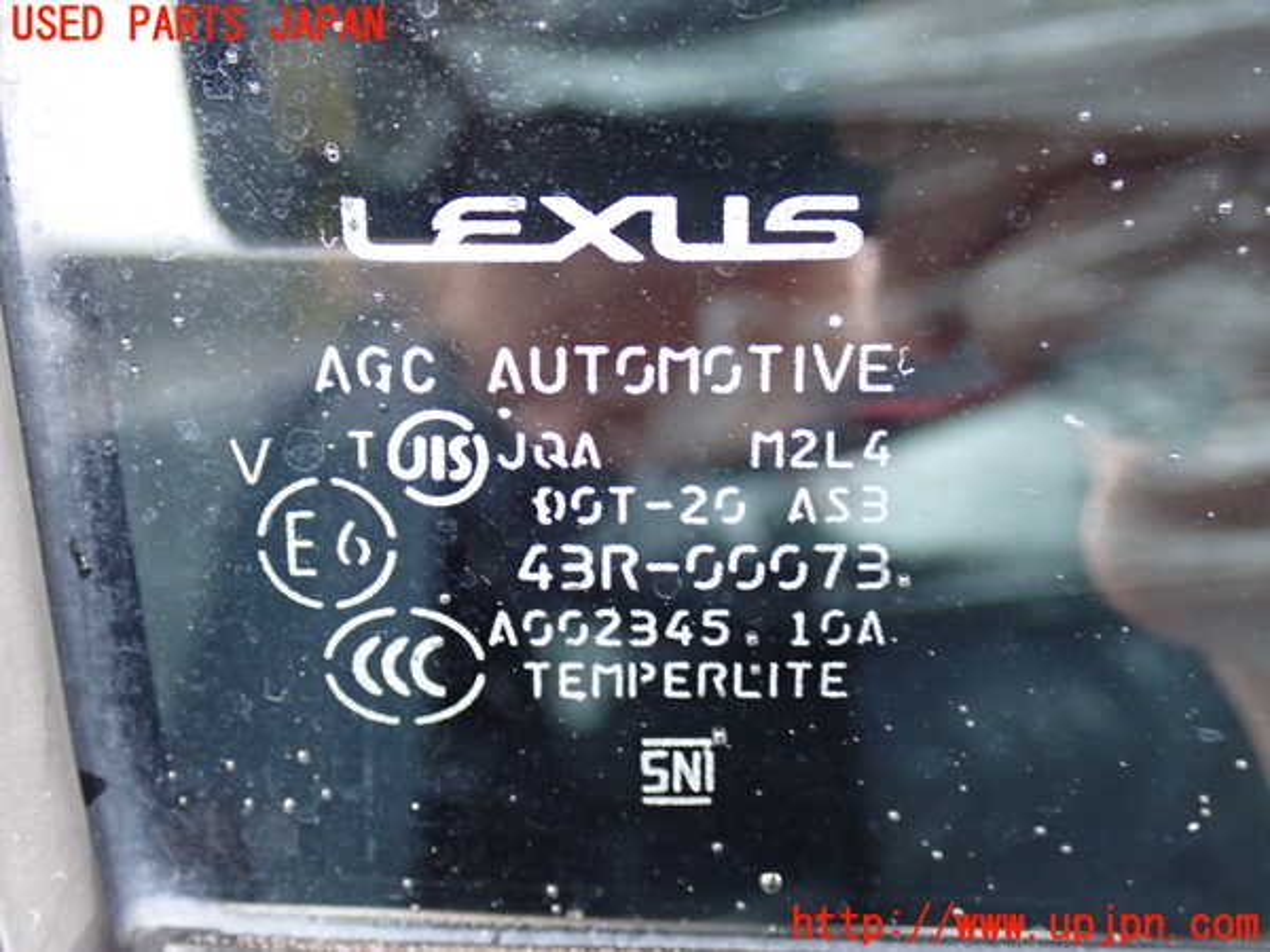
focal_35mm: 50
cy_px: 476
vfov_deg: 29.1
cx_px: 635
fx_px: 1834
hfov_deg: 38.2
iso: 800
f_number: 3.2
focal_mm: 9.01
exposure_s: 1/40
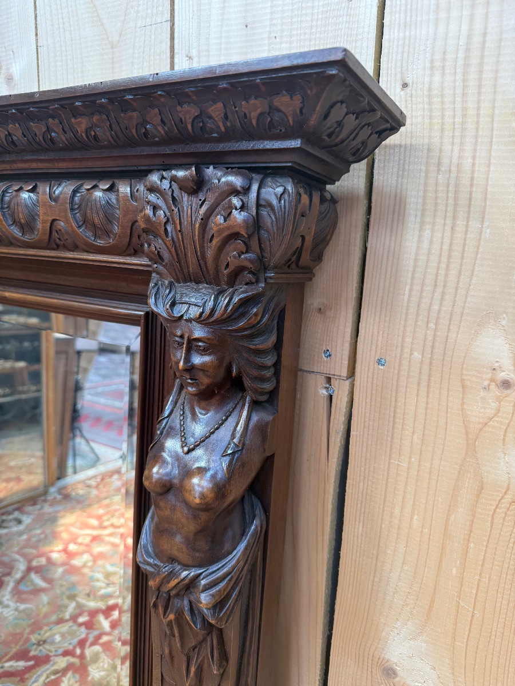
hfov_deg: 56.8
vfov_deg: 71.6
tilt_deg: -13.2
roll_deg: -2.6
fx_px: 476
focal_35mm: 24
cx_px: 258
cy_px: 343
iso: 200
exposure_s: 1/100
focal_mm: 6.76
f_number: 1.78
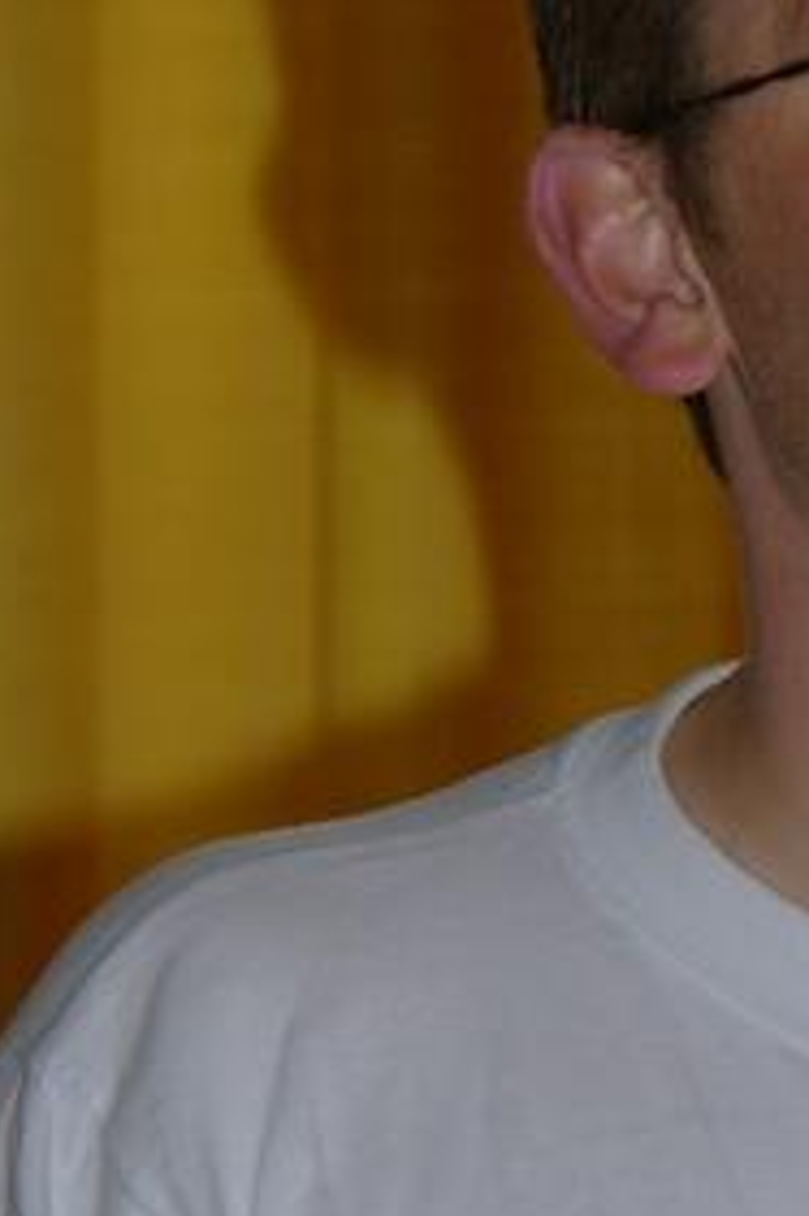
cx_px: 1075
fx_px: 18426
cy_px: 891
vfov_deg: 3.8
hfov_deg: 2.5
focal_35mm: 546
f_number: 5.6
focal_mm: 100
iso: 200
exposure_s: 1/125
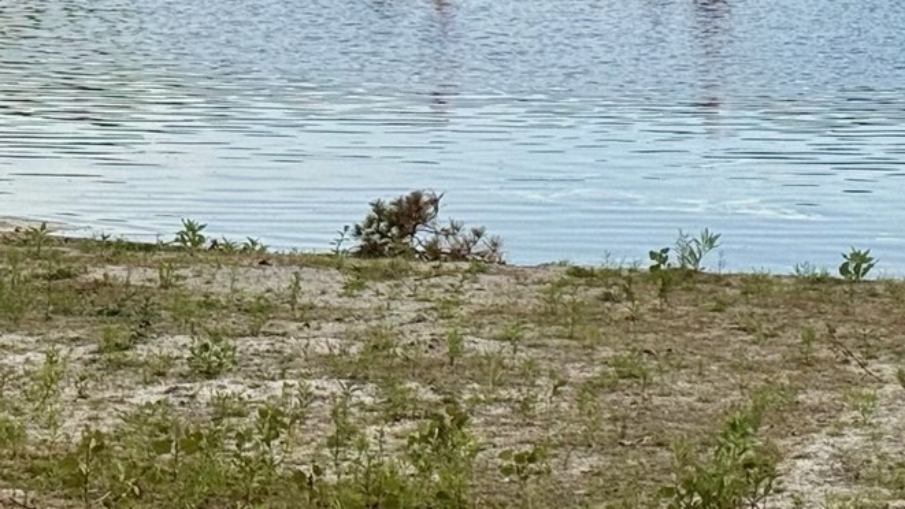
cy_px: -92
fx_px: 3888
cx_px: 1030
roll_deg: -1.1
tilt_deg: -2.8
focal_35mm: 162
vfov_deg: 7.4
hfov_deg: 13.0
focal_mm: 6.76
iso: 64
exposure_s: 1/2208
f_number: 1.78
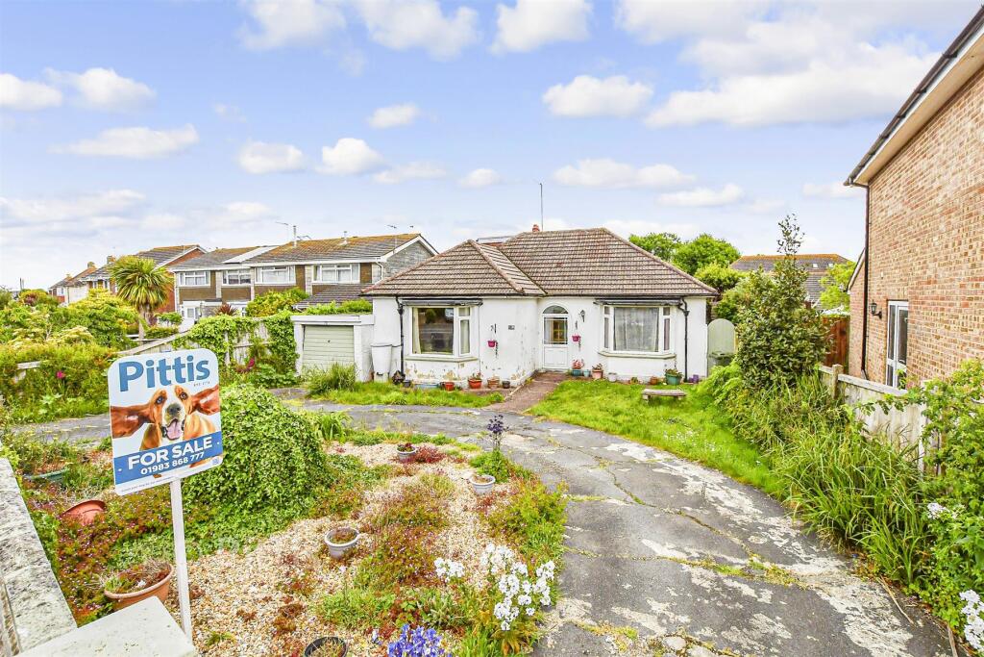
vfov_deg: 77.3
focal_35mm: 15
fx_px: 410
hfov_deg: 100.4
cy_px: 328
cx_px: 492
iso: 400
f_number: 8
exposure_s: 1/1250
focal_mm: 10
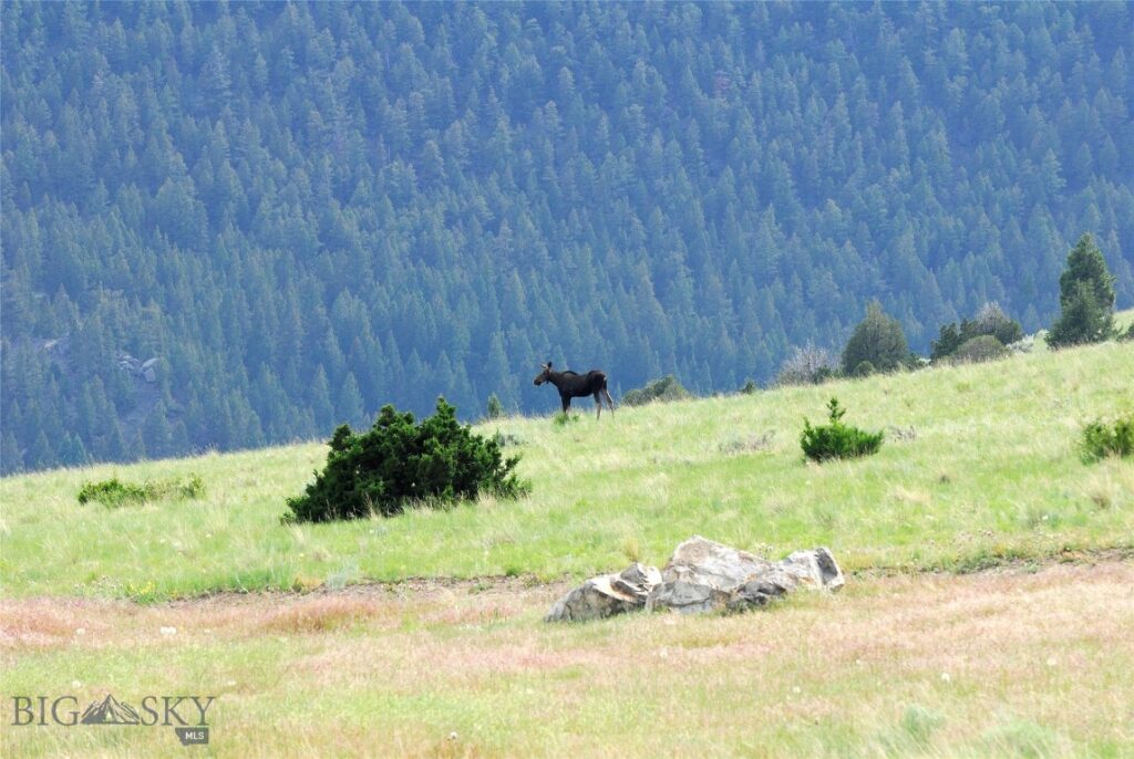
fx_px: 9463
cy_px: 380
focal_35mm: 300
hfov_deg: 6.9
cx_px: 567
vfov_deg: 4.6
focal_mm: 200
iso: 200
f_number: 7.1
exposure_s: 1/180
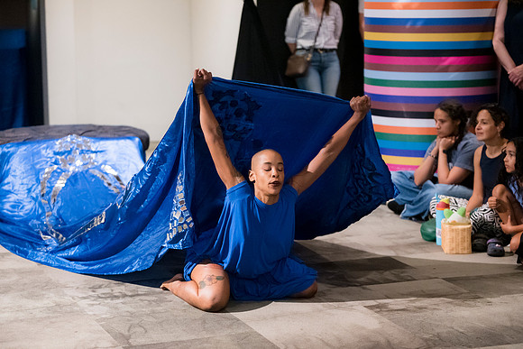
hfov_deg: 22.1
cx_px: 262
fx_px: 1337
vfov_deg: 14.9
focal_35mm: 92
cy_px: 174
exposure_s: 1/125
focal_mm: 92
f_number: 2.8
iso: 6400
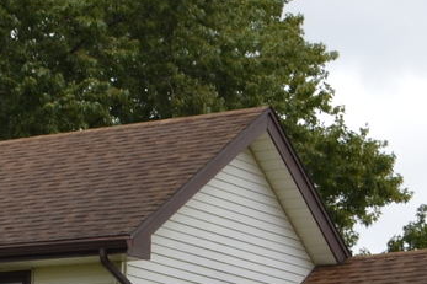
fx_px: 2158
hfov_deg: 11.0
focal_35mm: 182
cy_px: 454
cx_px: -155
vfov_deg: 7.4
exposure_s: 1/200
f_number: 5.6
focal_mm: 26
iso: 100
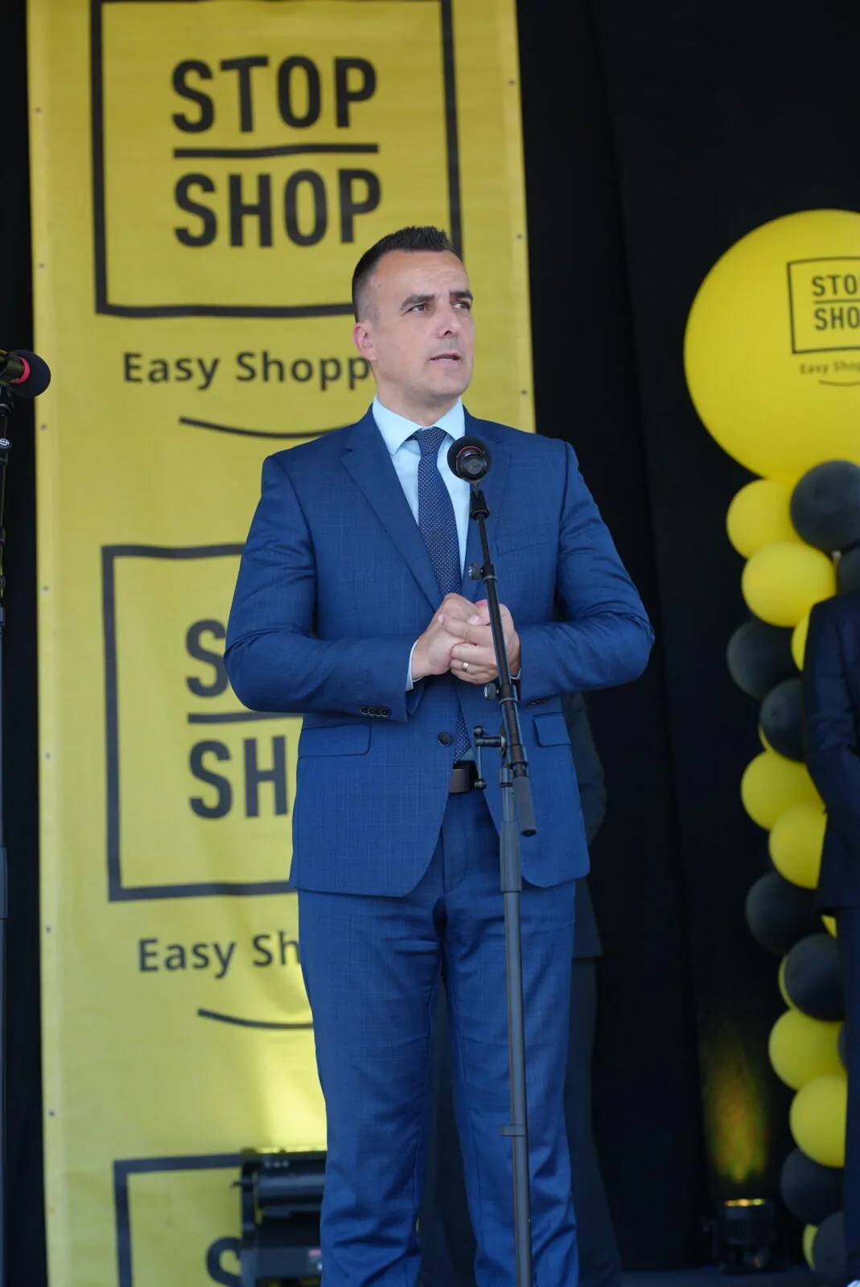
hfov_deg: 19.5
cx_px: 430
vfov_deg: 28.8
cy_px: 644
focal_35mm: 70
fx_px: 2504
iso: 100
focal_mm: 70
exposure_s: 1/160
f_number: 4
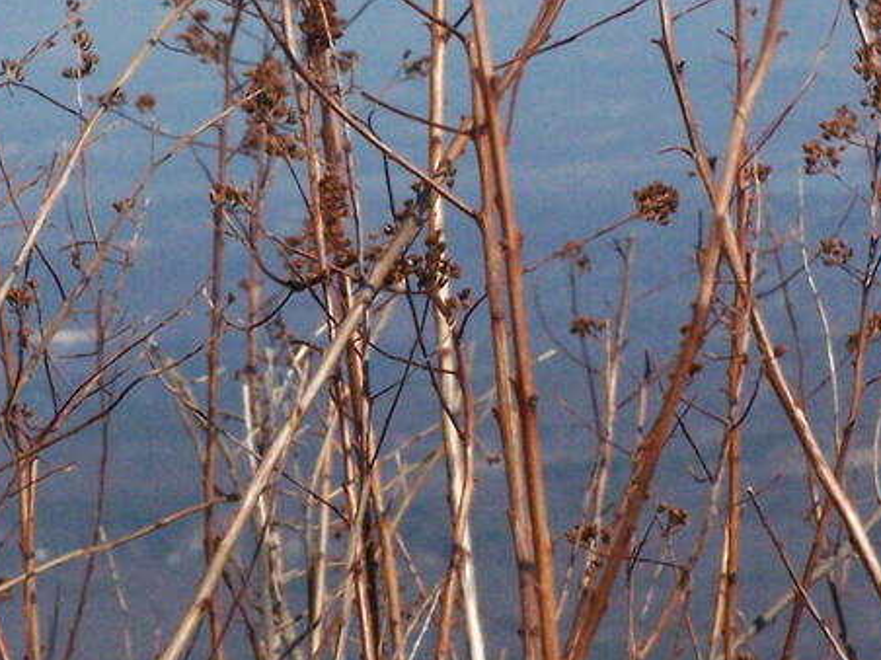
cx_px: 474
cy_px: 165
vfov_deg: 3.9
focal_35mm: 383
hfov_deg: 5.2
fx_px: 9748
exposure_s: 1/640
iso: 400
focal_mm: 28
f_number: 6.3
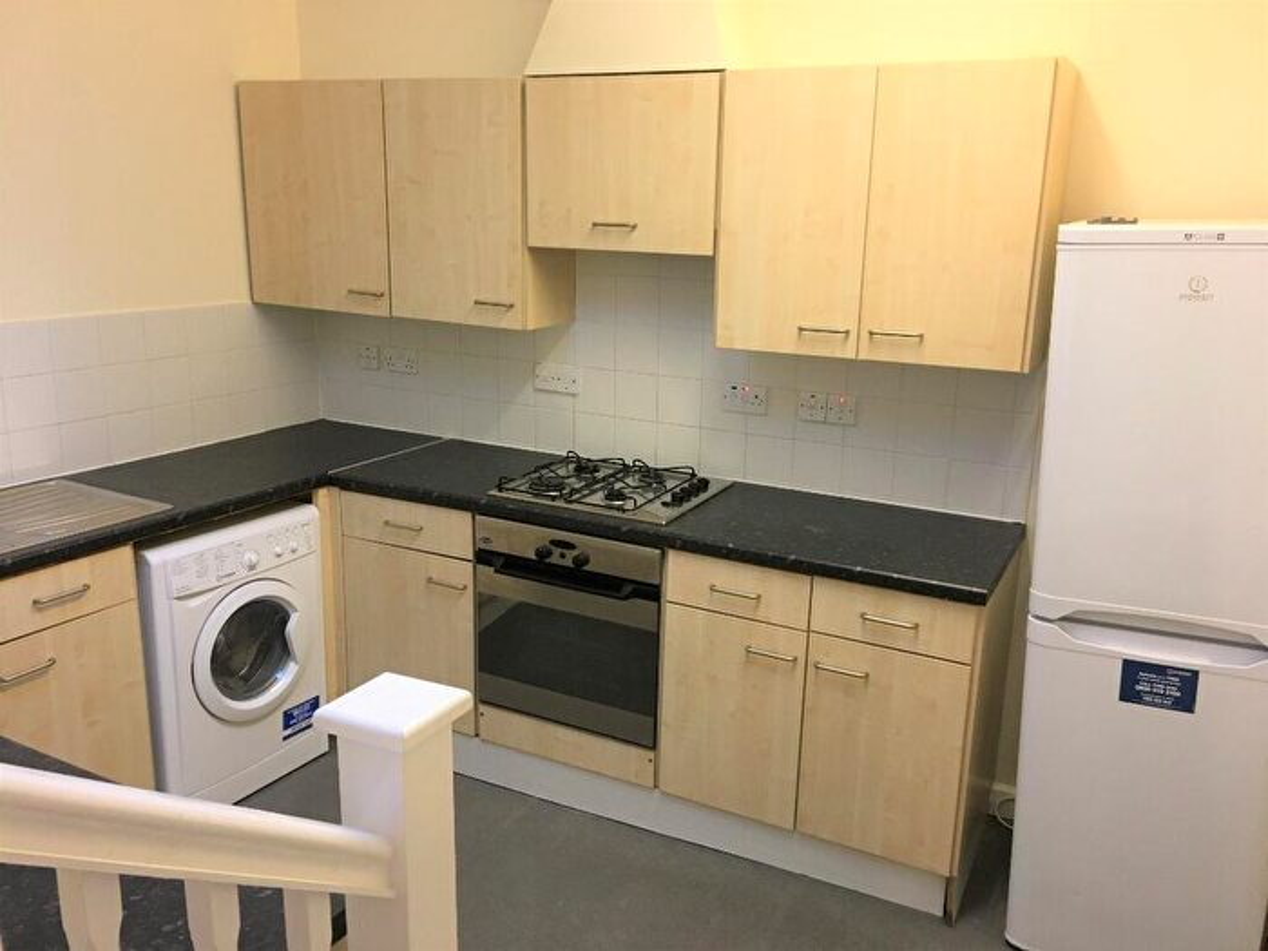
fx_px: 1062
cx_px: 634
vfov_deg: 48.2
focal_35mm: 29
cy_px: 476
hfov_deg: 61.7
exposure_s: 1/33
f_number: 2.2
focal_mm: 4.15
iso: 125
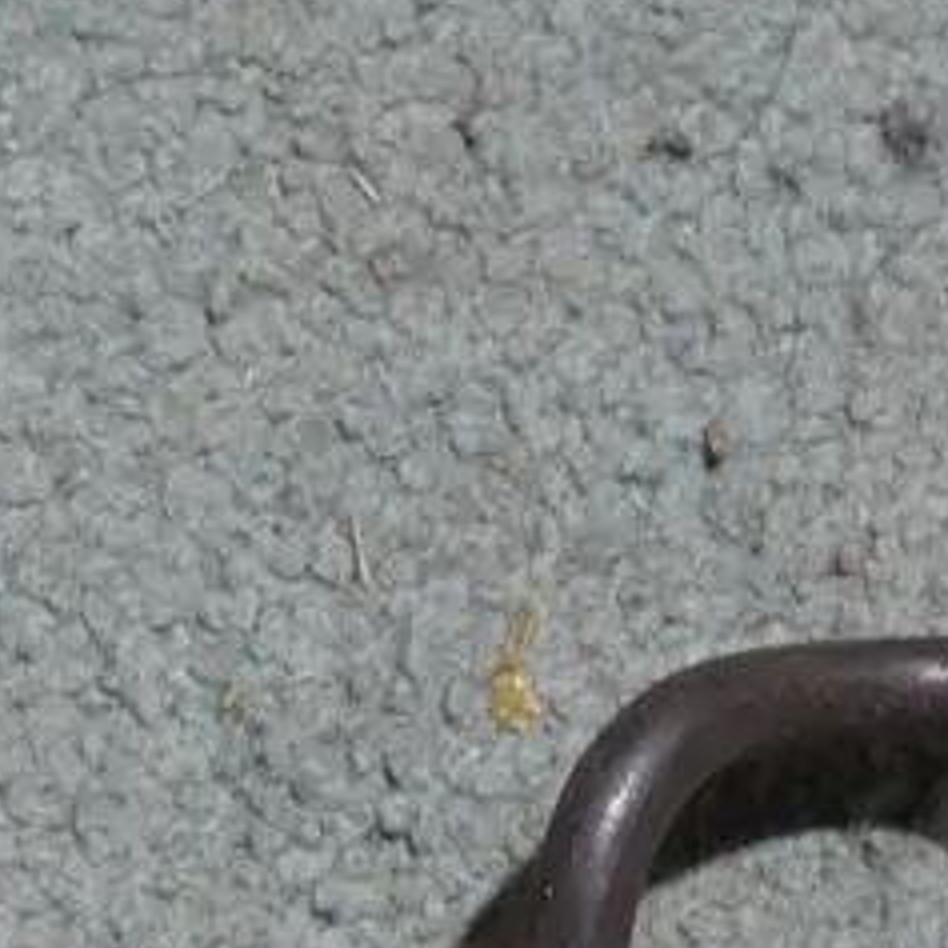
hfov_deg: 8.2
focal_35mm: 214
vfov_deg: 8.0
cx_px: 204
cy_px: 1446
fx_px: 6631
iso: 800
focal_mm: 28
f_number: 5.3
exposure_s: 1/60
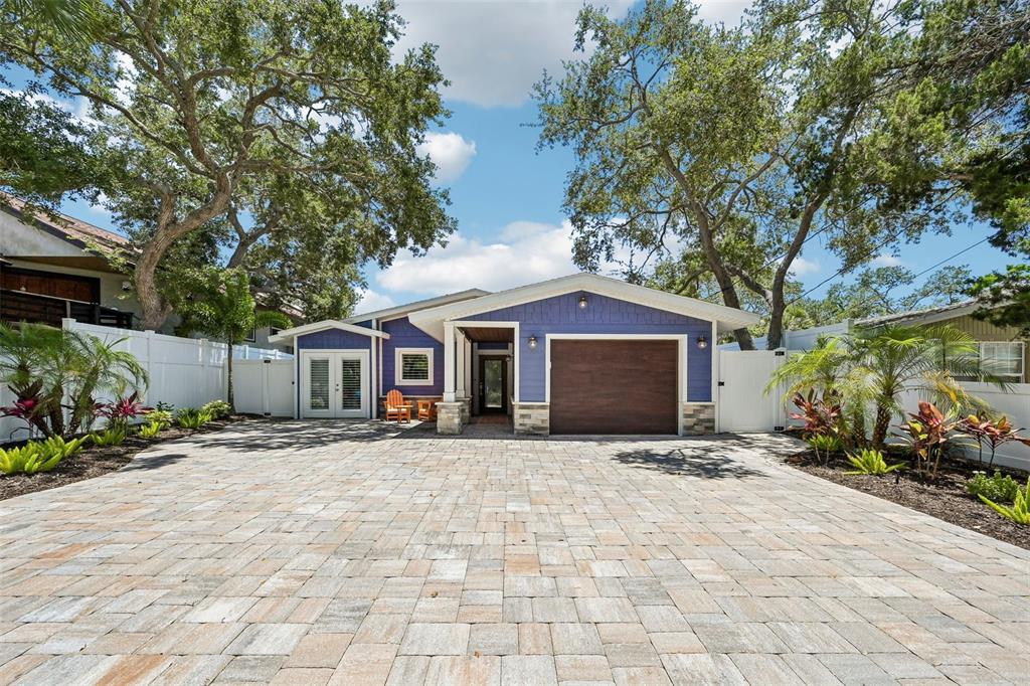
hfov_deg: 104.3
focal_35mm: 14
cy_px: 343
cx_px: 515
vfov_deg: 81.2
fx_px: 400
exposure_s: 1/1000
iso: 400
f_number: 8
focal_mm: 14
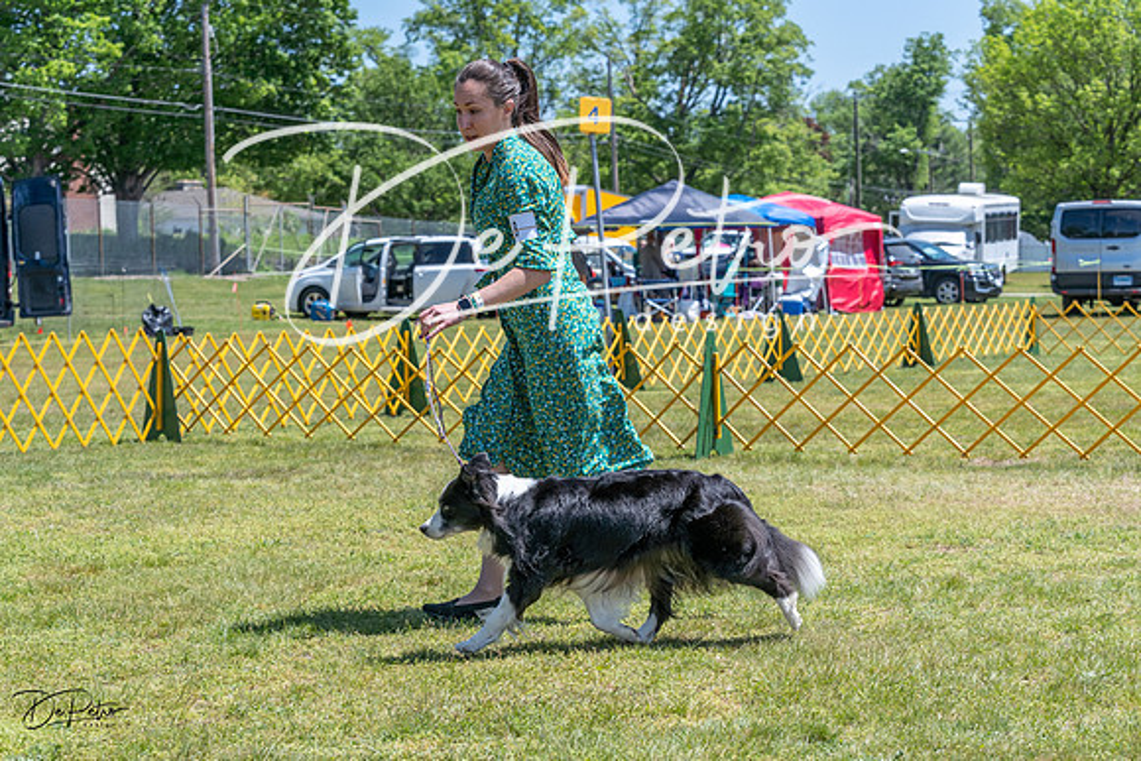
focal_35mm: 79
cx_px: 570
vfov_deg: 17.3
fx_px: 2498
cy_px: 380
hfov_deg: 25.7
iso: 640
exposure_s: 1/1600
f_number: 7.1
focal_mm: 74
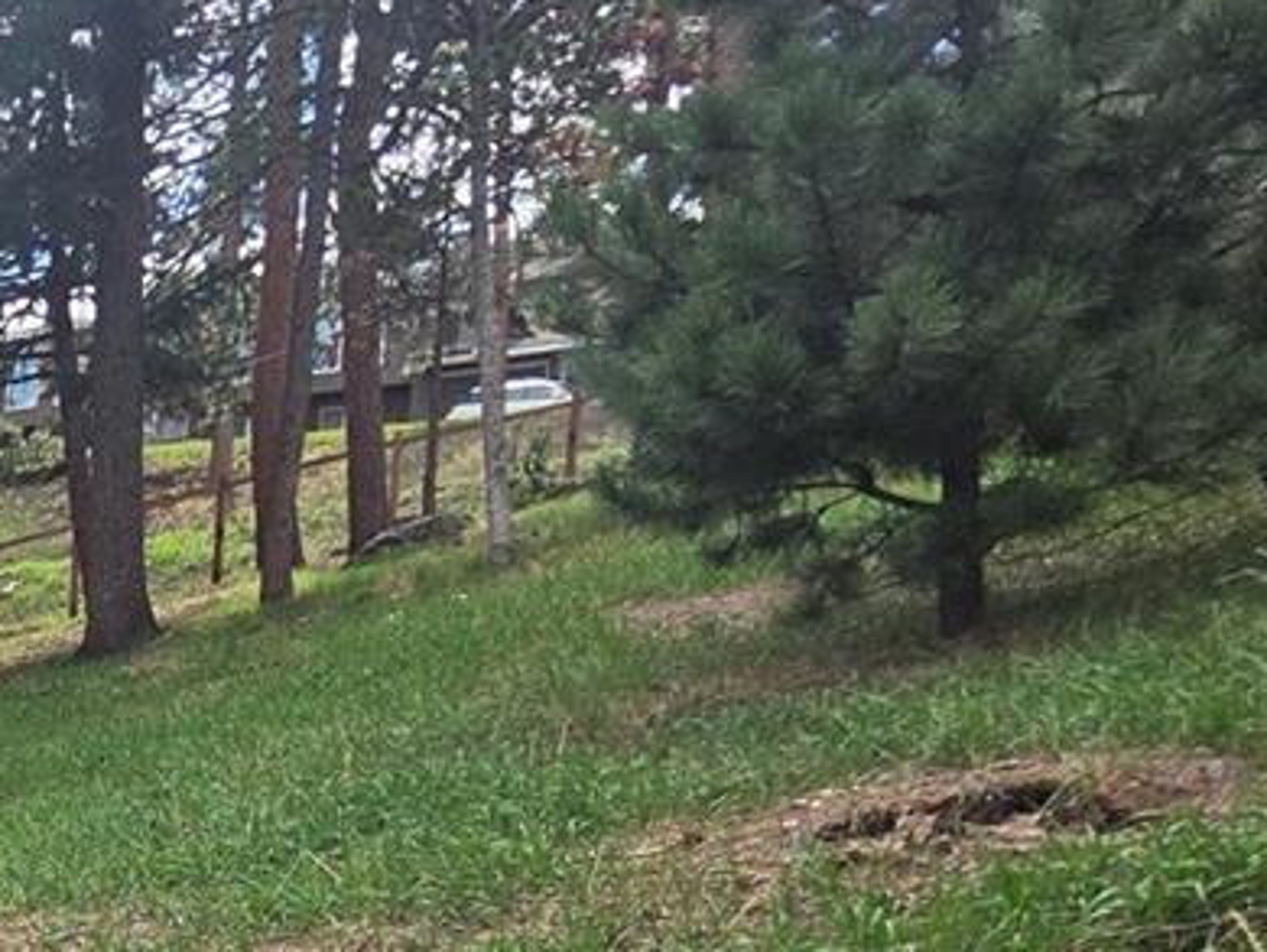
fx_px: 1758
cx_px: -806
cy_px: 1017
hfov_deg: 25.1
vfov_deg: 27.9
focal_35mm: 48
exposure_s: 1/1571
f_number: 2.2
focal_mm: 2.2
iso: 100
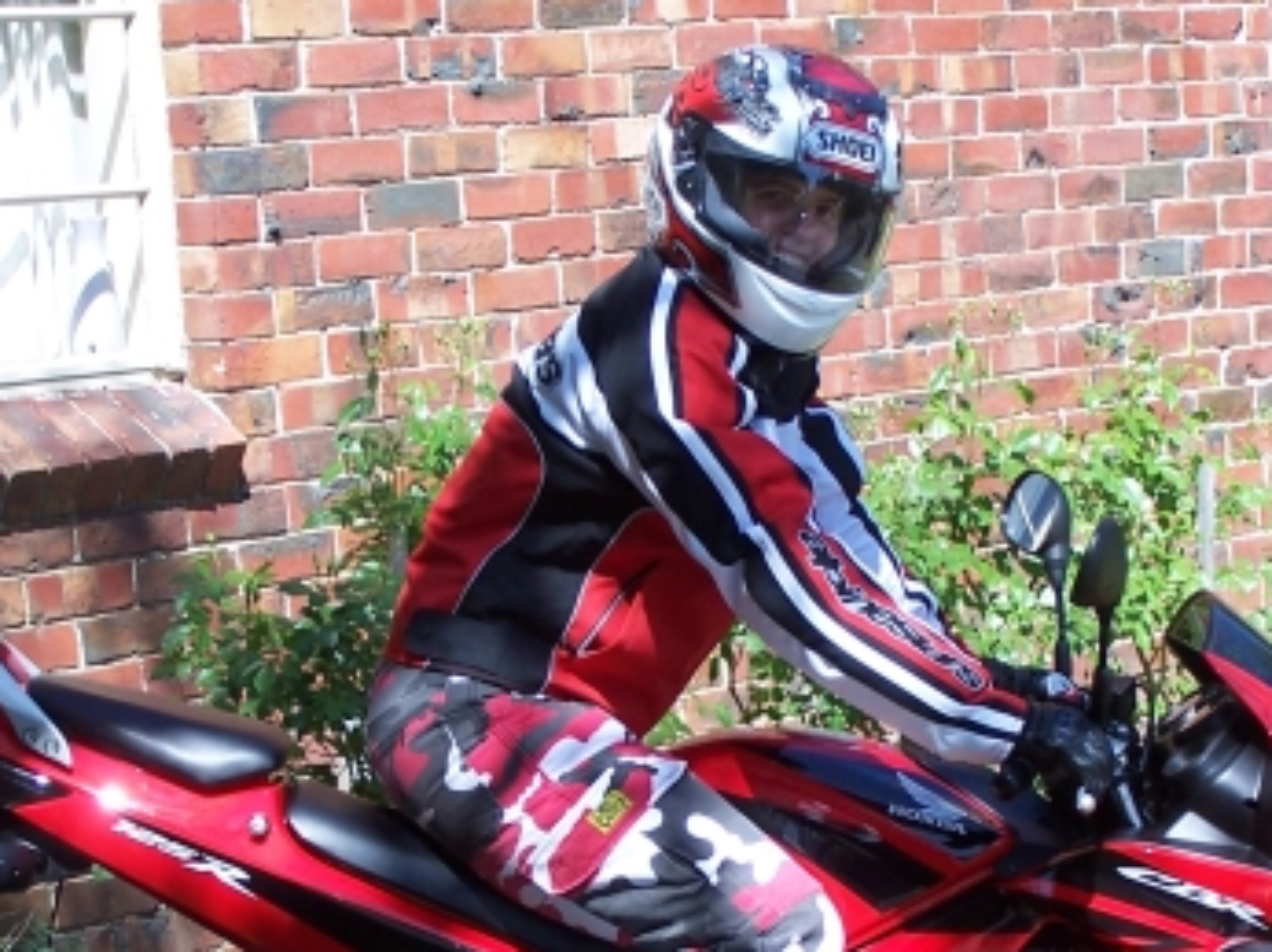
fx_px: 4076
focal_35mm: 111
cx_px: 717
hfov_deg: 17.7
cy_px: 779
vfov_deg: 13.3
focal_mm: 10.7
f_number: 3.2
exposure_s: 1/350
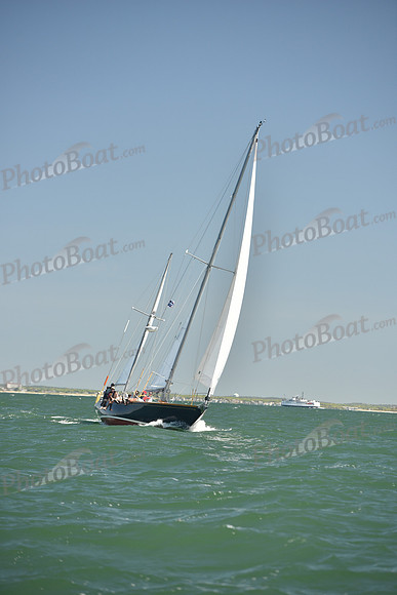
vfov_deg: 15.2
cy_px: 298
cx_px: 198
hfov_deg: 10.2
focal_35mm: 135
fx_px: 2232
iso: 250
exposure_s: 1/800
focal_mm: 135
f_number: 3.5
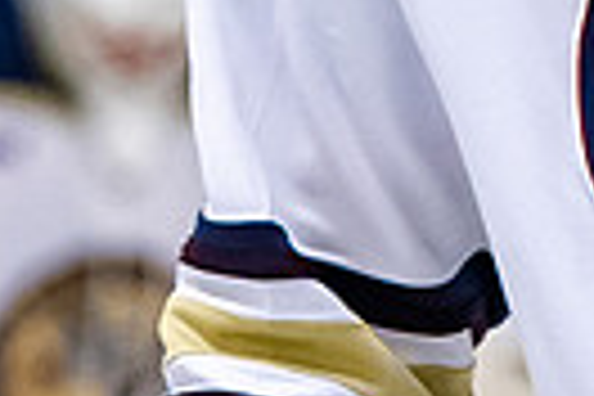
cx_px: 476
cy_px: -531
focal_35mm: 1555
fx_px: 25655
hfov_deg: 1.3
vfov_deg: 0.9
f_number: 3.5
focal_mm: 165
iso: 2000
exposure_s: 1/800
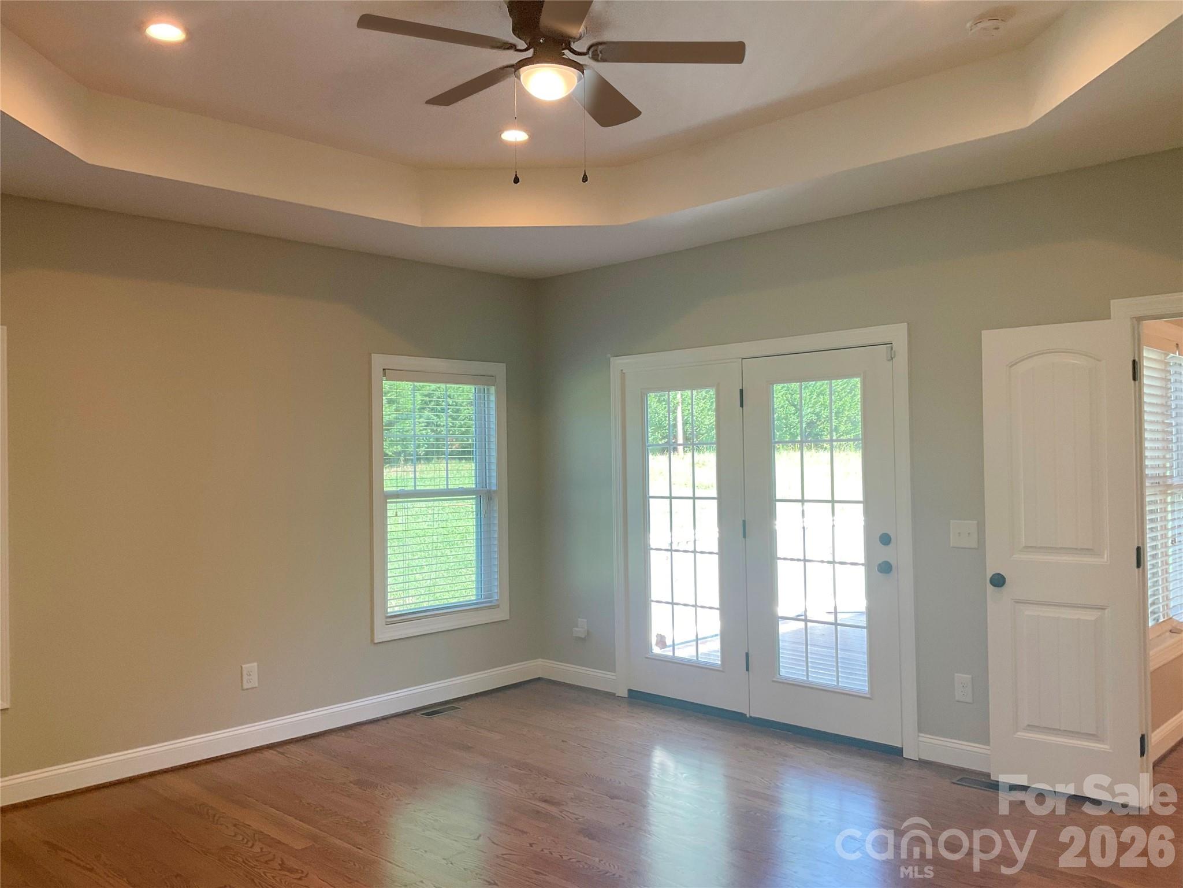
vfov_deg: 48.2
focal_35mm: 29
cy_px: 444
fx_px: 991
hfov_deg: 61.7
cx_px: 592
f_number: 1.8
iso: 40
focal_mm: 3
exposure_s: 1/60
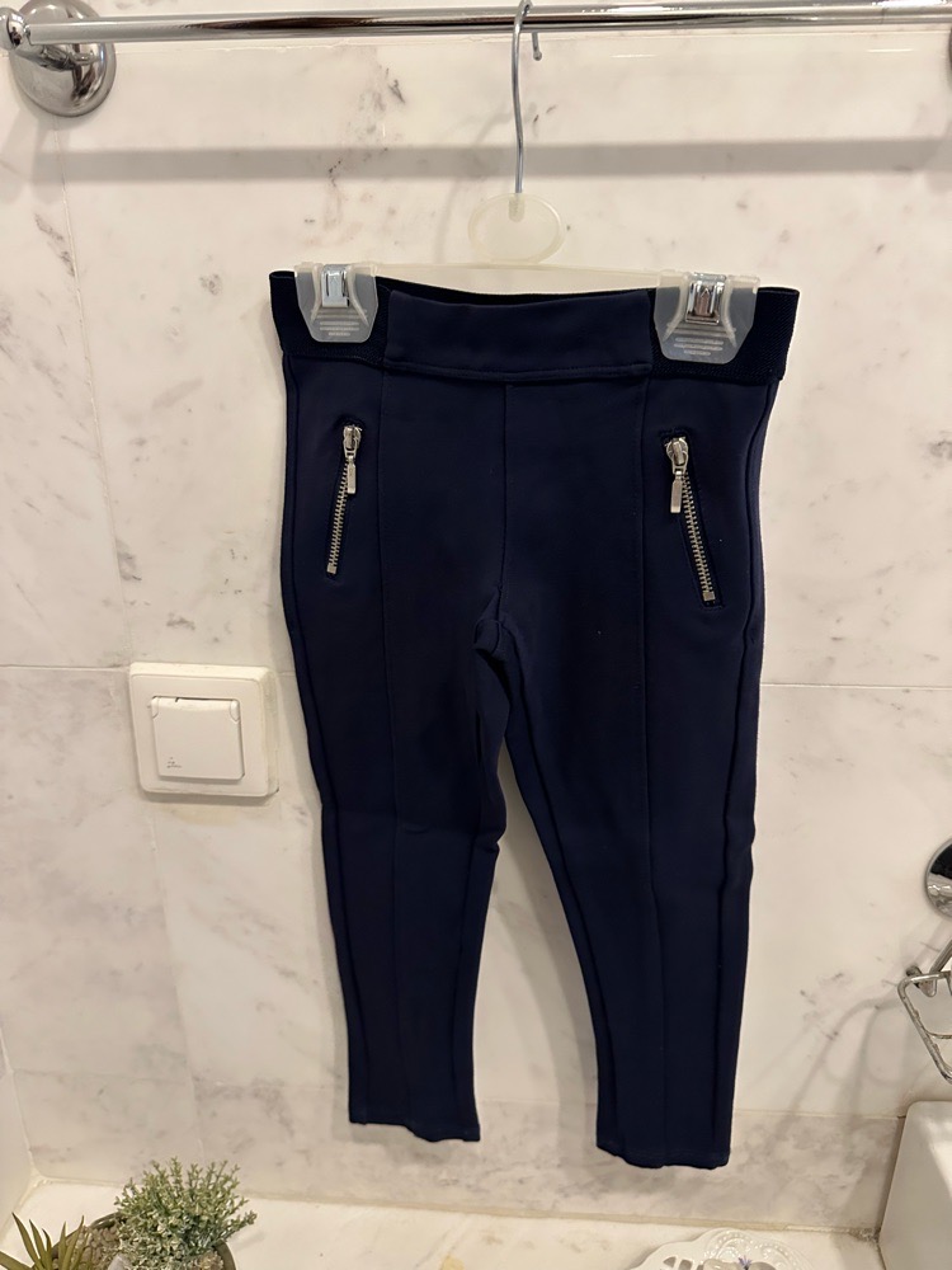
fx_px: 880
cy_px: 635
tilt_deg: -20.4
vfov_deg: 71.6
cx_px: 476
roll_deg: -0.2
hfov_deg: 56.8
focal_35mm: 24
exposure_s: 1/50
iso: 500
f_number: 1.78
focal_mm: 6.86
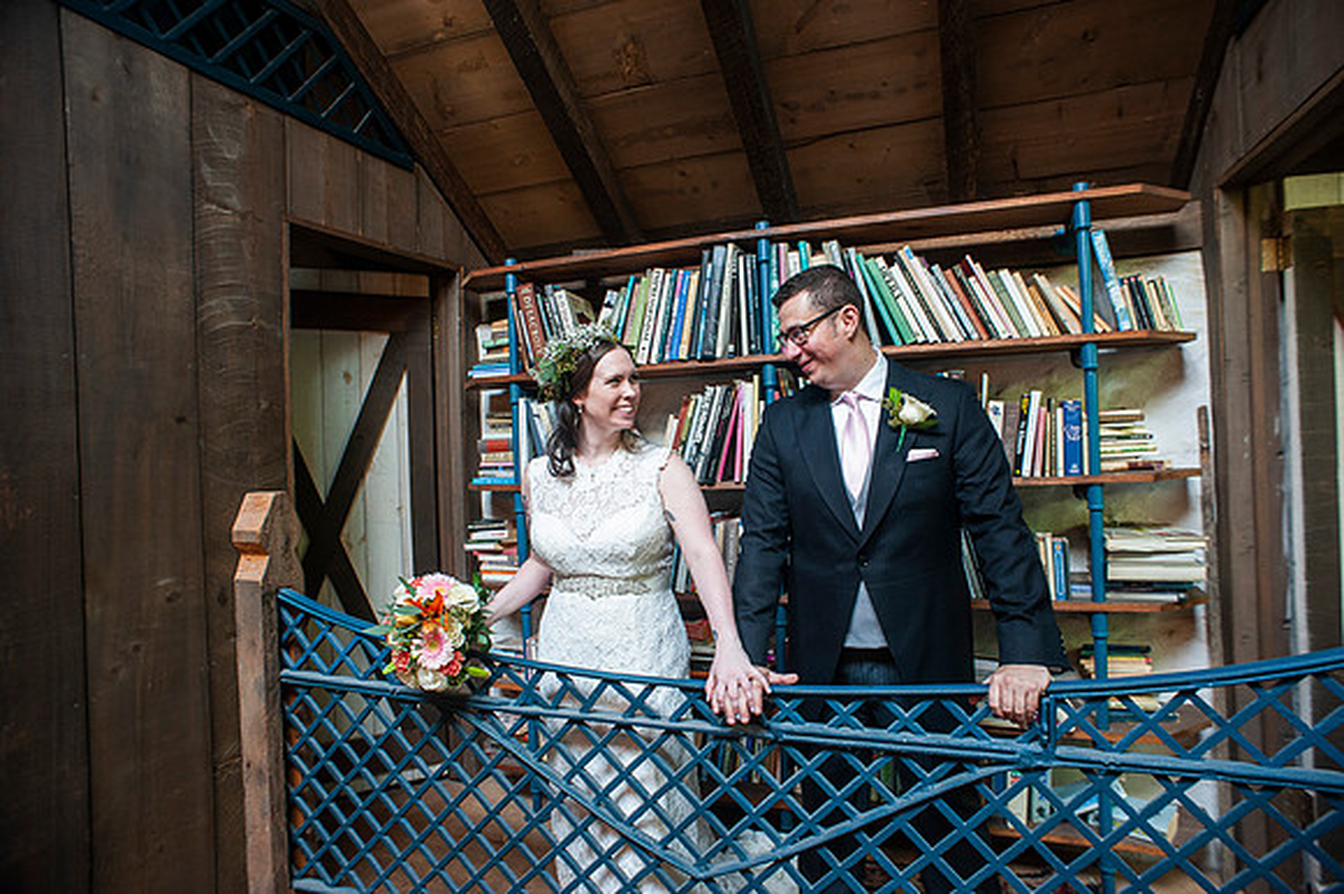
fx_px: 746
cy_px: 447
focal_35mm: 20
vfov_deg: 61.9
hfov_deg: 84.0
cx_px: 672
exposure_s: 1/40
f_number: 3.5
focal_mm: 20
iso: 1000
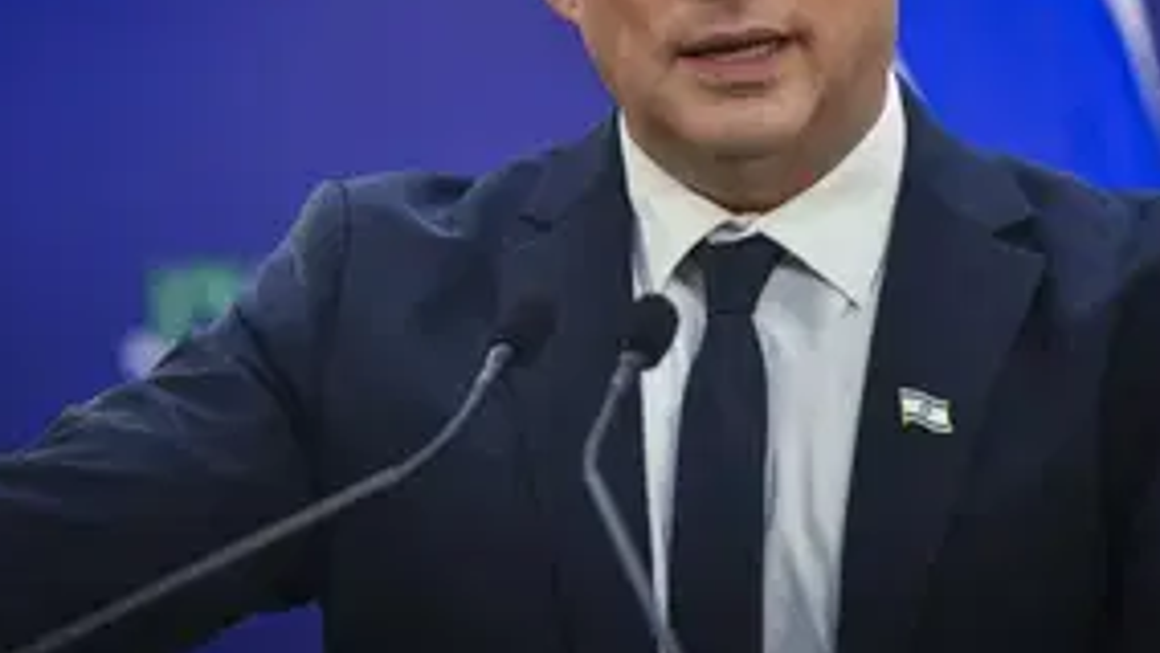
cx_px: 519
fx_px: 9077
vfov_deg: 4.1
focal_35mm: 295
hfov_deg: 7.3
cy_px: 129
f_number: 4
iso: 1250
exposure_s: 1/1000
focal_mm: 200
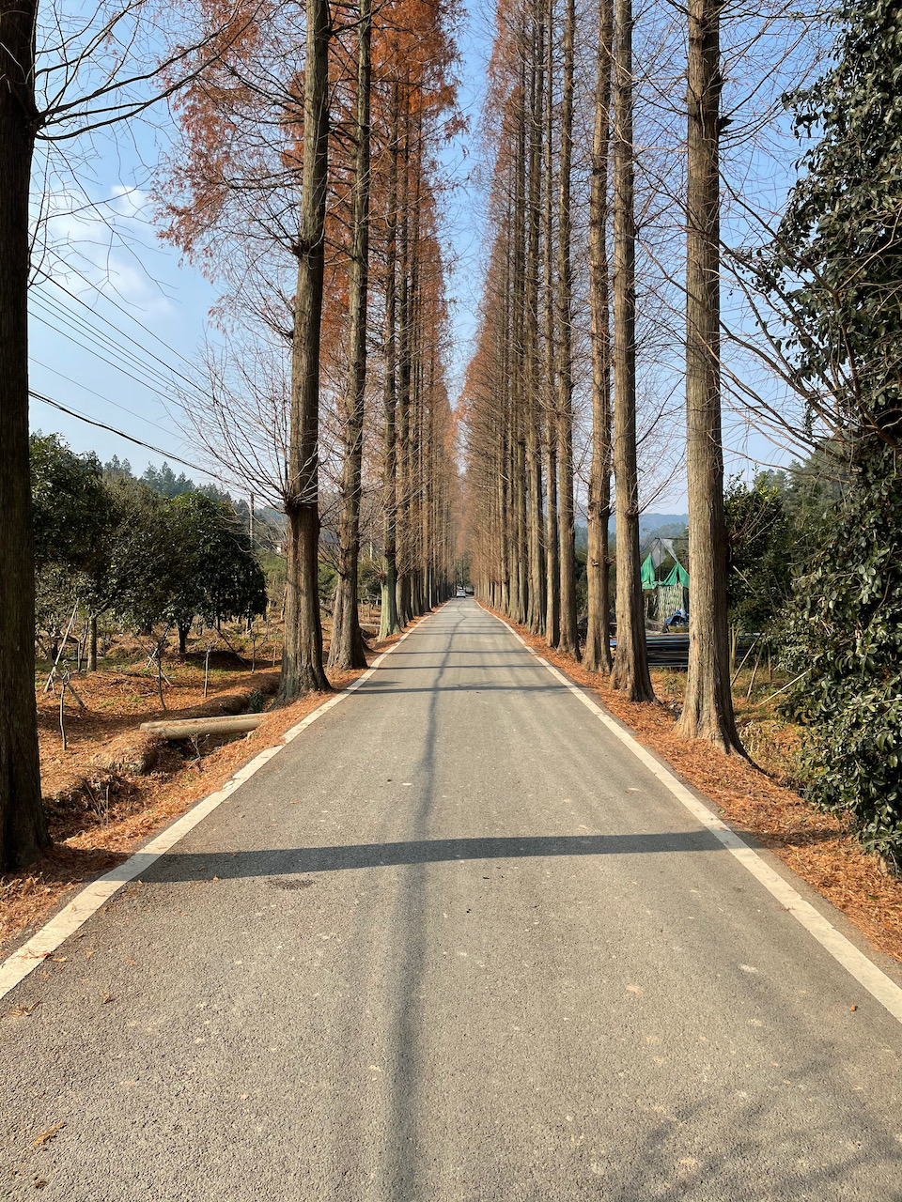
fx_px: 903
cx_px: 451
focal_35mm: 26
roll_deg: -0.4
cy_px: 601
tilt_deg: +1.1
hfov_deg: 53.1
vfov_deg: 67.3
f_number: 1.6
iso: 32
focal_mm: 4.2
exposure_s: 1/2174
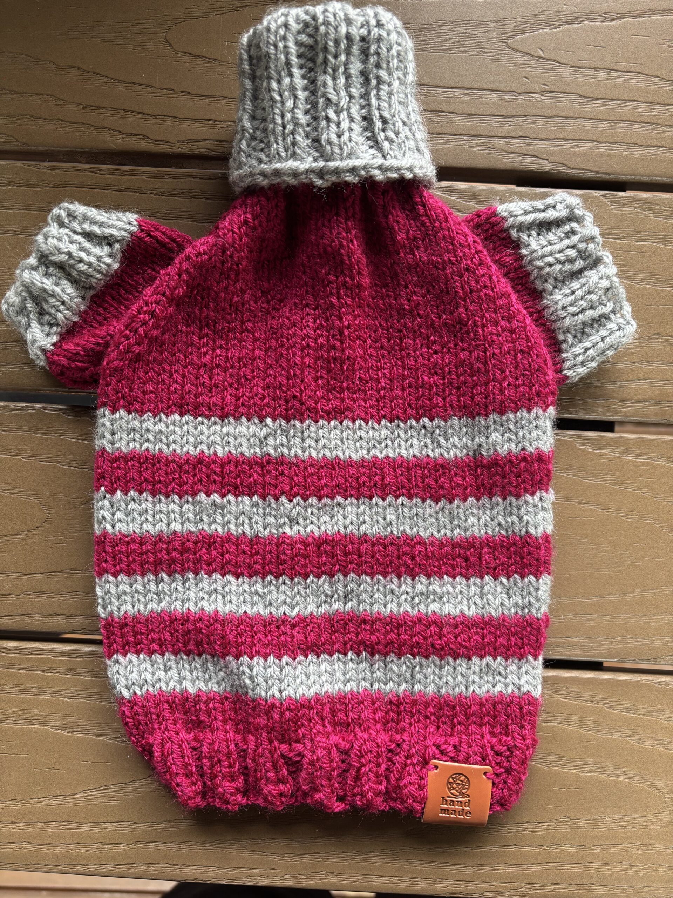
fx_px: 674
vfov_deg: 67.3
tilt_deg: -89.2
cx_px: 336
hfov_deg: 53.1
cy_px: 449
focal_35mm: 26
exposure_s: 1/121
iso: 80
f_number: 1.6
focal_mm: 5.96
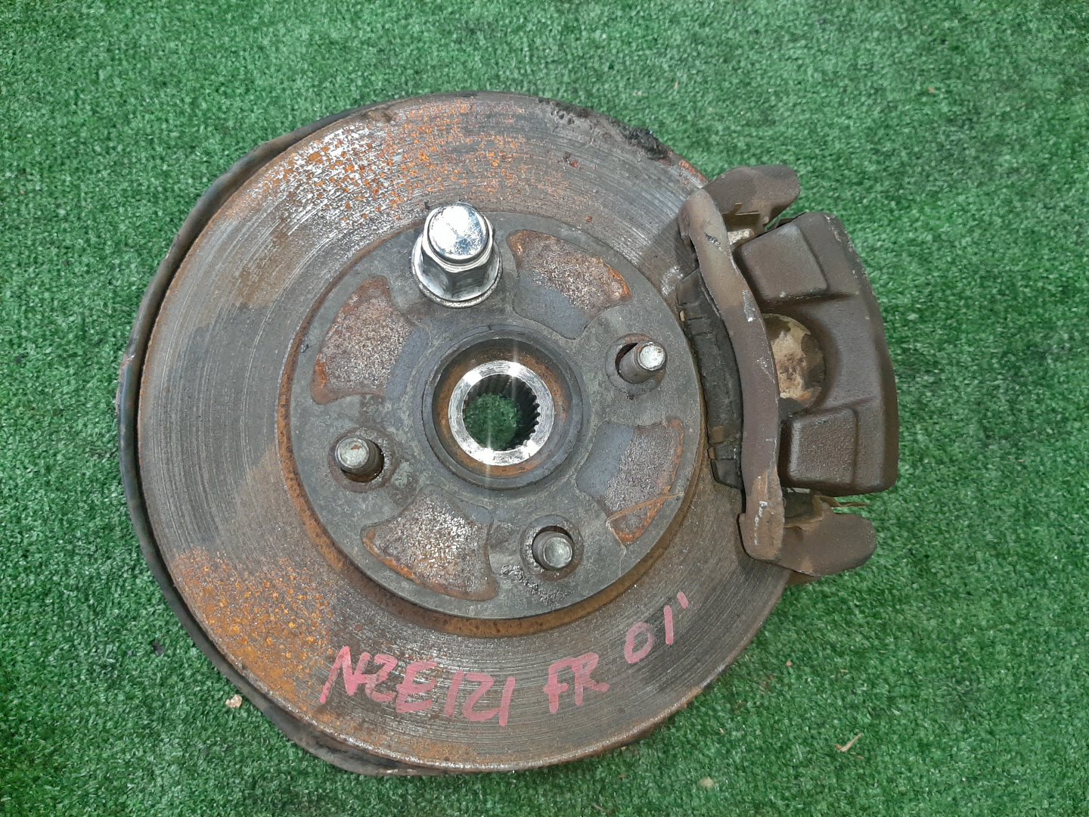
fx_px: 818
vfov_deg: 53.1
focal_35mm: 26
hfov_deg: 67.3
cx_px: 544
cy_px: 408
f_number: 1.7
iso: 198
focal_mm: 3.93
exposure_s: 1/50
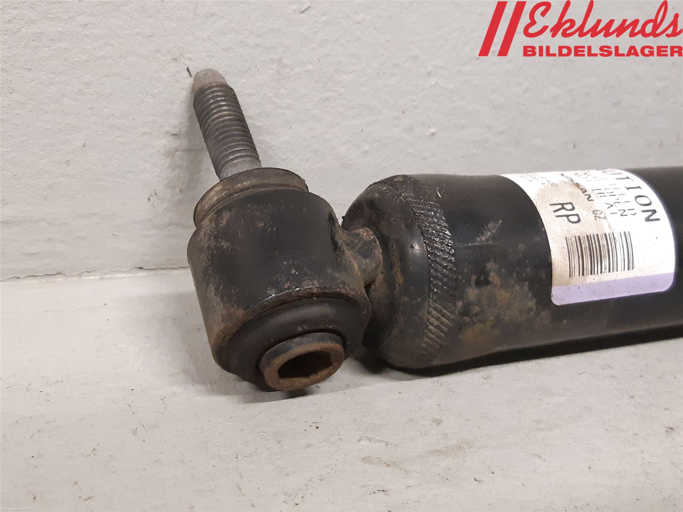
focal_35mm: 26
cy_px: 256
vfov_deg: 53.1
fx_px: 513
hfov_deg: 67.3
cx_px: 342
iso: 320
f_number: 1.7
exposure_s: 1/50
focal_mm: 3.93
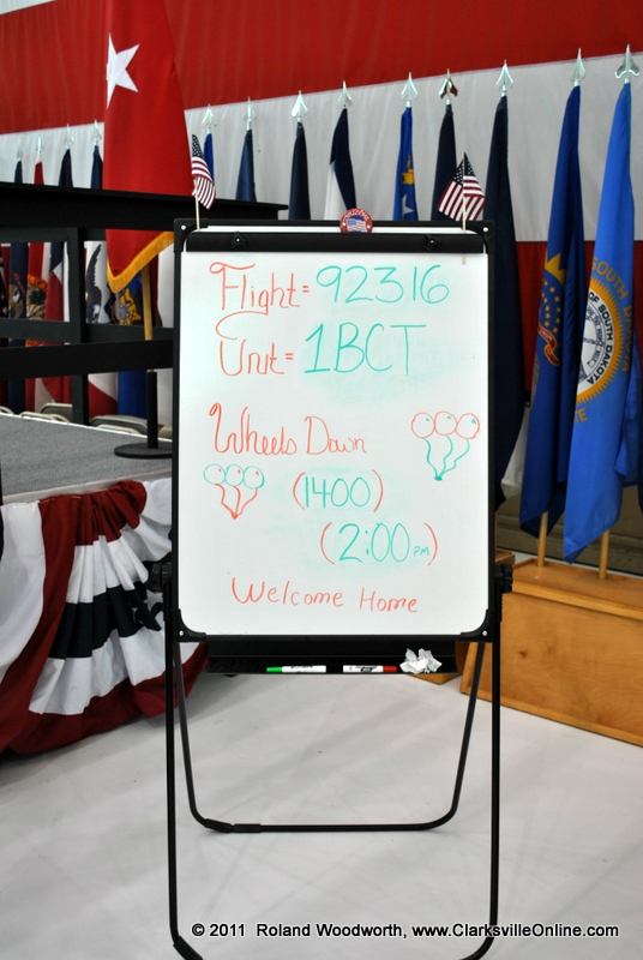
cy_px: 480
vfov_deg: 49.5
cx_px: 322
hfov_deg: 34.3
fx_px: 1041
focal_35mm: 39
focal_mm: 26
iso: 200
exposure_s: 1/80
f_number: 4.5
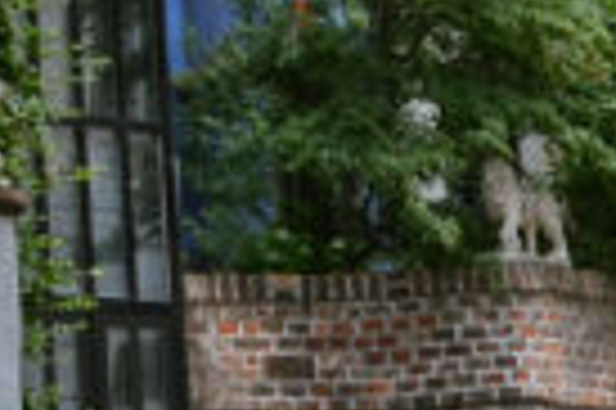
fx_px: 5742
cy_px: -1041
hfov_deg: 5.9
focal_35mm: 336
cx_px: -796
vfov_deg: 3.9
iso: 160
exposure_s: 1/125
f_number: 7.1
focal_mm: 30
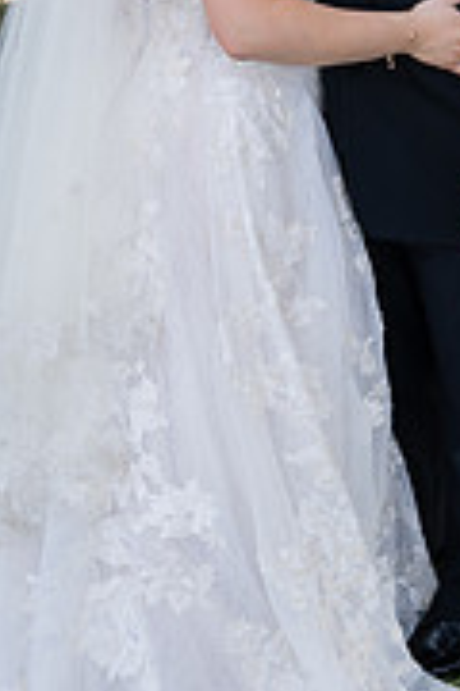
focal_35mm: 60
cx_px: 234
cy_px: 142
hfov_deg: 22.6
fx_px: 1150
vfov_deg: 32.5
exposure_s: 1/125
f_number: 9
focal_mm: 24
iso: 500
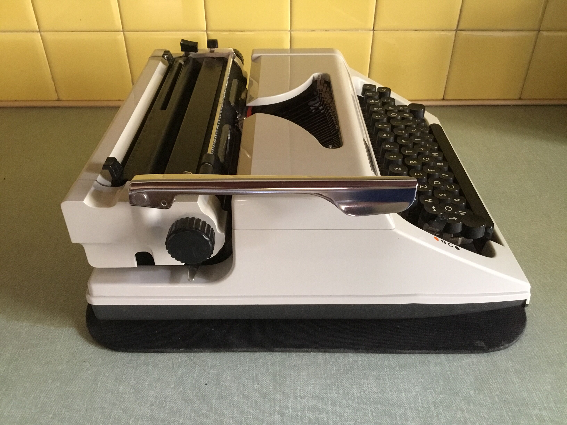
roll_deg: -0.2
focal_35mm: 31
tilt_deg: -35.2
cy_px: 212
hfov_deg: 58.4
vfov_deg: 45.4
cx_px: 284
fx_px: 508
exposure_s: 1/33
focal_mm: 3.3
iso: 250
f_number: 2.4
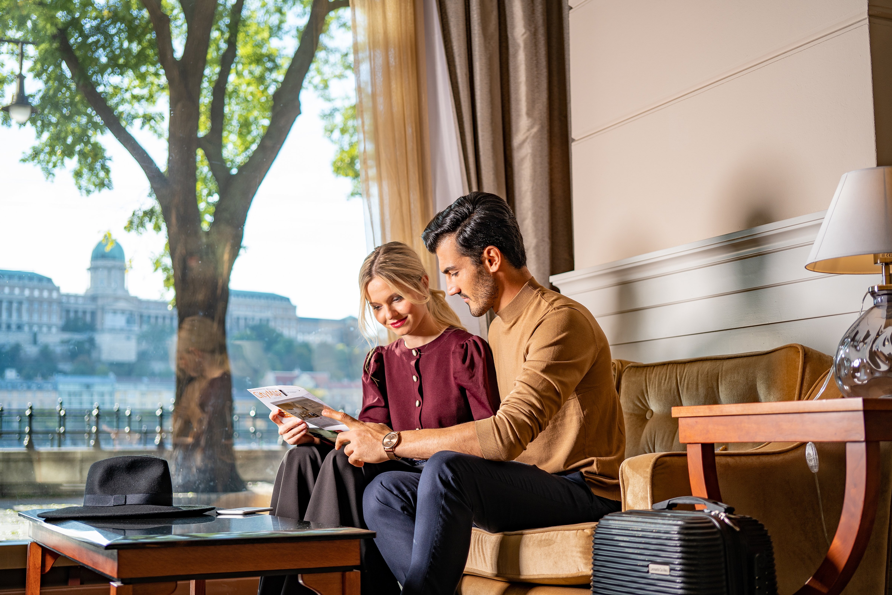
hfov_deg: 39.6
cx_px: 446
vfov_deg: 27.0
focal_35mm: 50
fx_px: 1239
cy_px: 298
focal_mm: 50
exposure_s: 1/160
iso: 100
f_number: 3.2
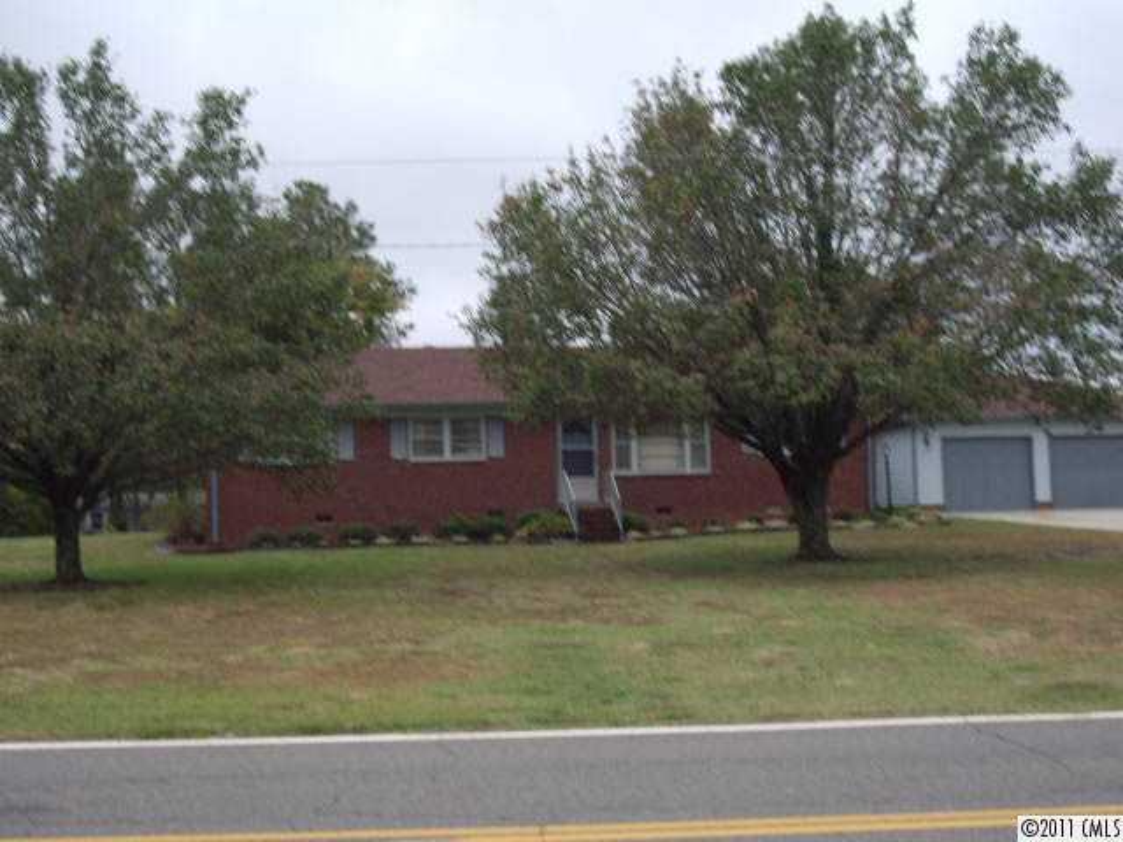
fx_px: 1784
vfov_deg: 26.6
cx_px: 562
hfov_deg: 34.9
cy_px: 421
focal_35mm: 55
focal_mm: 9
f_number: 5.2
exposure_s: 1/250
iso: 100
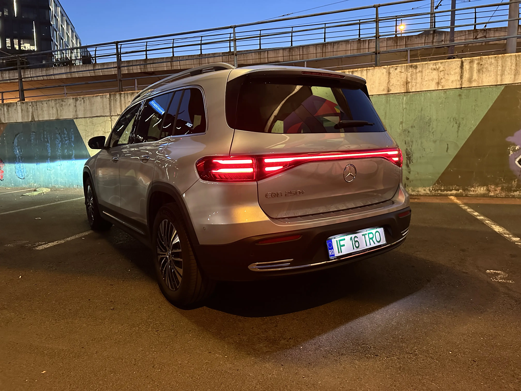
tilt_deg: -7.2
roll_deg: +0.0
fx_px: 361
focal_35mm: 24
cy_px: 196
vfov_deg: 56.8
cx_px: 260
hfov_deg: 71.6
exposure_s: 1/30
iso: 800
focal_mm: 6.86
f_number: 1.78
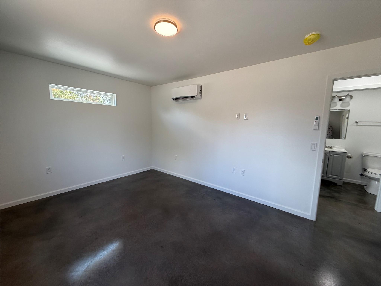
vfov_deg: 85.7
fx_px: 154
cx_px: 190
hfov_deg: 102.1
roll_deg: -1.2
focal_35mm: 14
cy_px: 143
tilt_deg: -2.5
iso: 160
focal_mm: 2.22
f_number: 2.2
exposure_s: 1/120
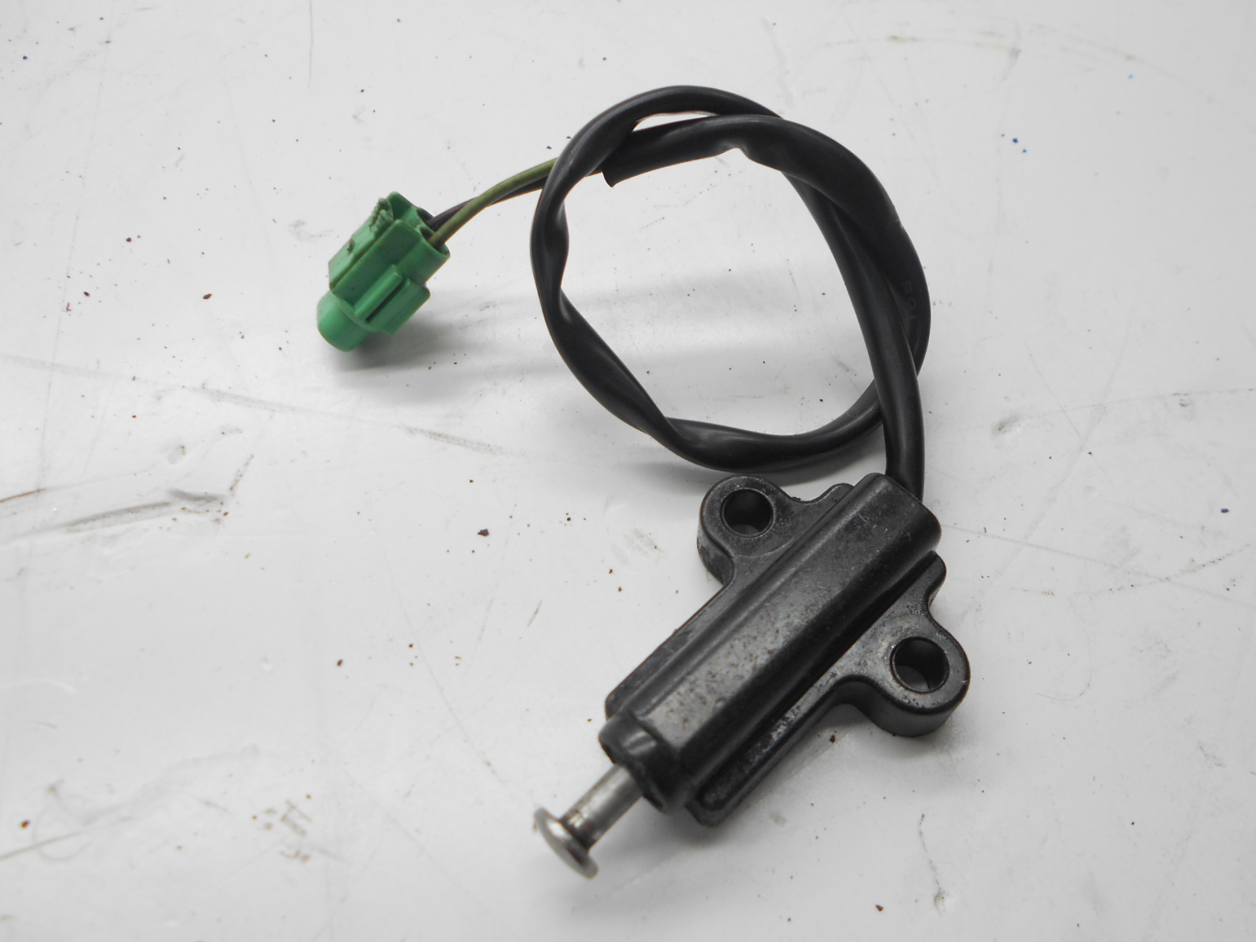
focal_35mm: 27
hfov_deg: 65.3
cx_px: 640
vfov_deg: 51.3
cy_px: 488
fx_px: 980
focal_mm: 4.6
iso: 80
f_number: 3.2
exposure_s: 1/50
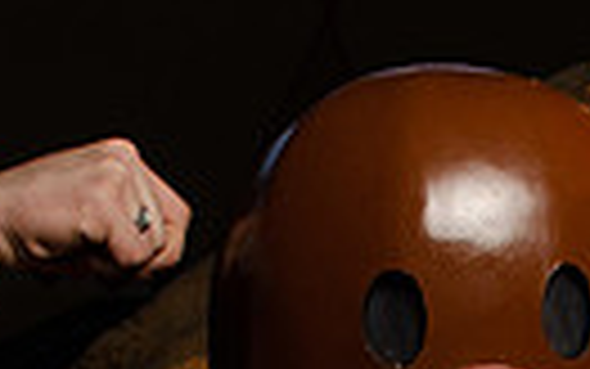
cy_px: 855
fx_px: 2815
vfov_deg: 7.1
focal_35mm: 175
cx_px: 513
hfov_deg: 11.9
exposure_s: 1/60
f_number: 16
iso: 200
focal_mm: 26
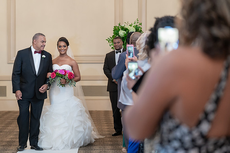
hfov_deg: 23.5
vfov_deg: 15.8
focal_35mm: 87
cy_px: 78
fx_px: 553
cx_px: 106
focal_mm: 78
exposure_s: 1/100
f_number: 2.8
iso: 2000
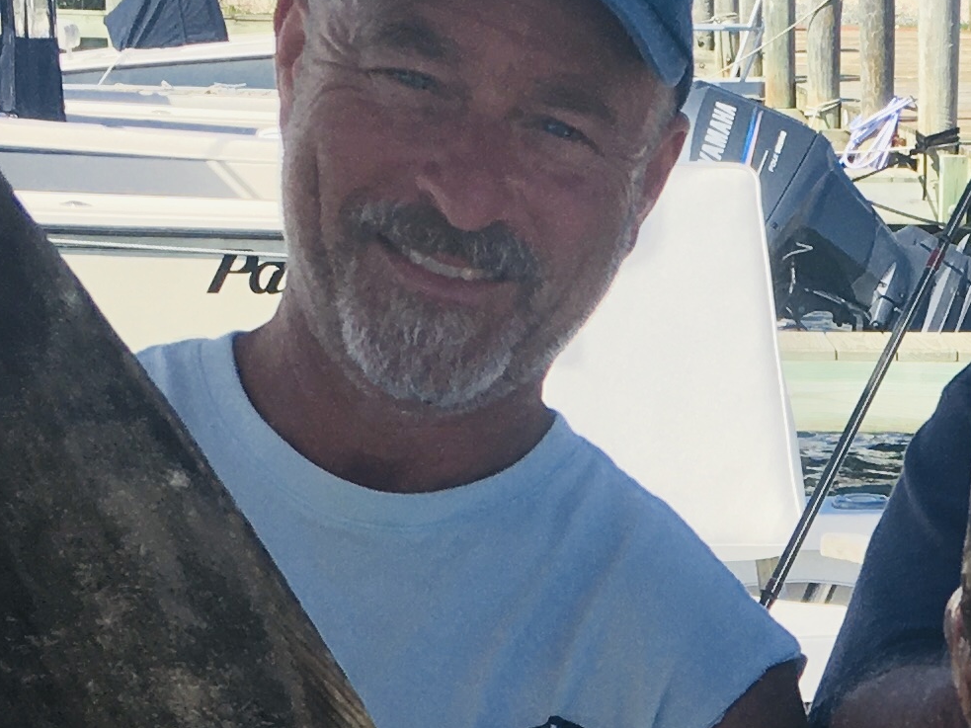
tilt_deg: -14.4
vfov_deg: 12.1
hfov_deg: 16.0
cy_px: 920
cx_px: 1093
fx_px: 3338
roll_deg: -2.3
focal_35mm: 119
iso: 25
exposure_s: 1/974
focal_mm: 4.15
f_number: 2.2
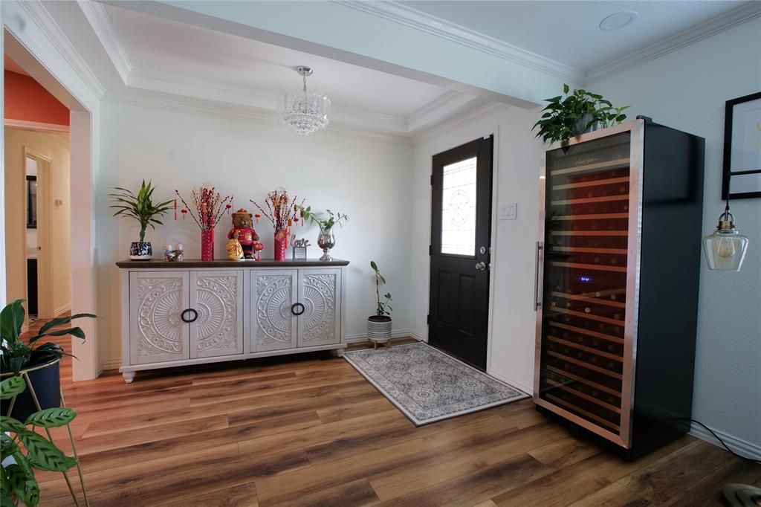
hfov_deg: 96.8
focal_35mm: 16
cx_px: 380
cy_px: 254
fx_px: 338
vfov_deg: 73.7
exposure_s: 1/1.25
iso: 400
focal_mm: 16
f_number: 13
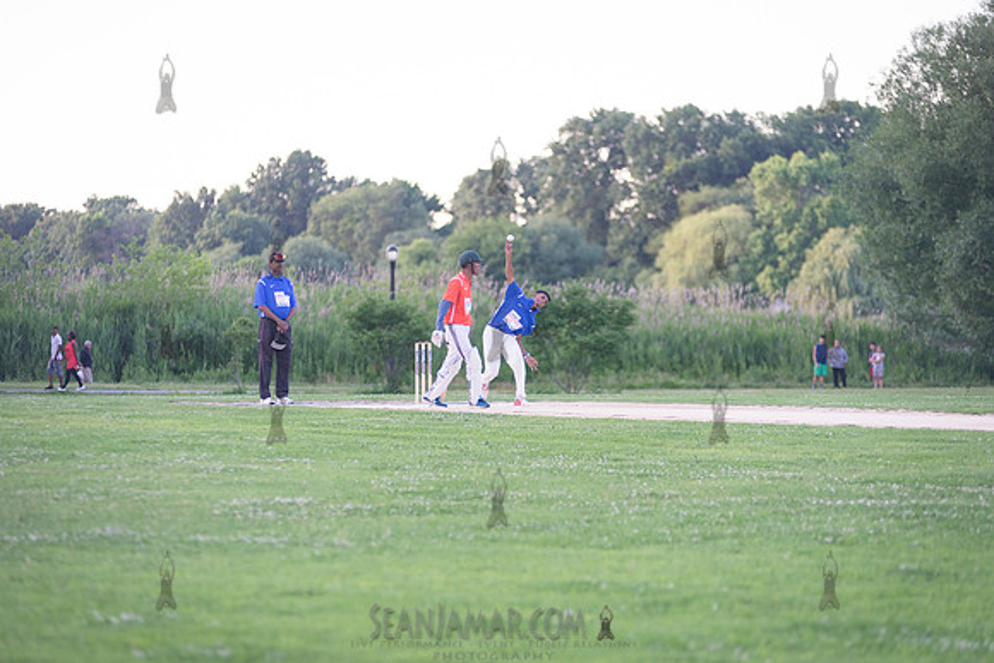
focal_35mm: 155
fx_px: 4281
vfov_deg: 8.9
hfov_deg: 13.2
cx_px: 497
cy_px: 332
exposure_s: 1/1250
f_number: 2.8
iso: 1600
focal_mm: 155
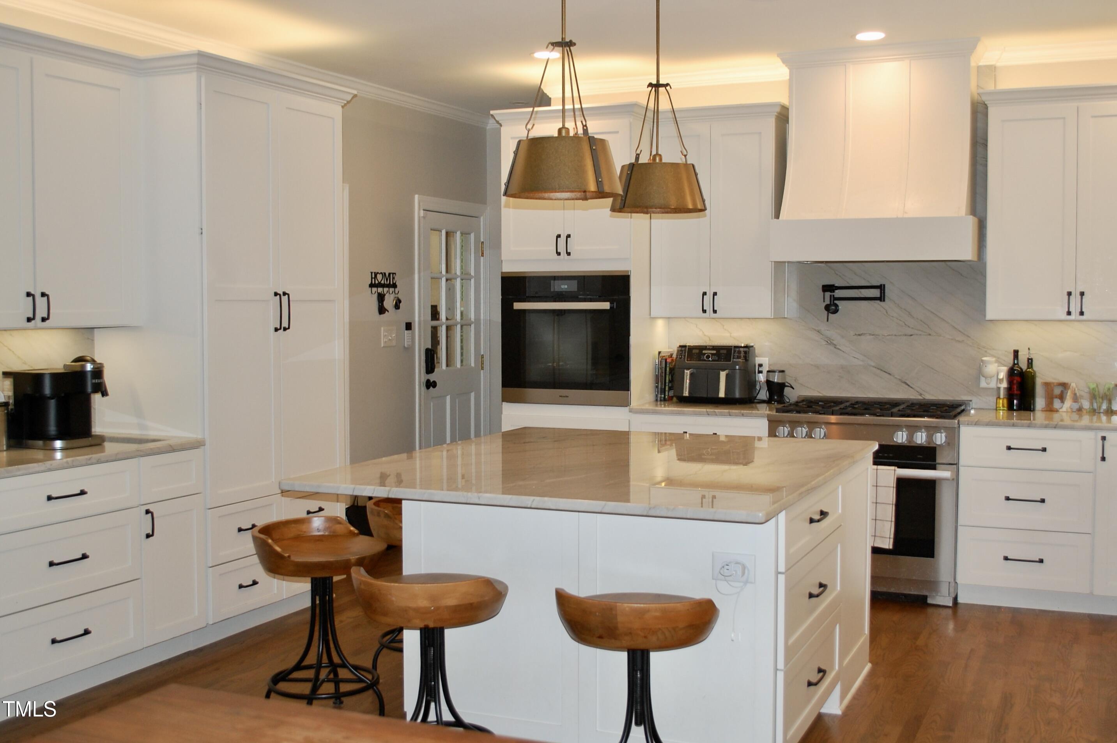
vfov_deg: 34.1
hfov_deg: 49.6
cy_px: 372
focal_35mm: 39
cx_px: 558
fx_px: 1209
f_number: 4.2
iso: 400
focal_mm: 26
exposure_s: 1/60
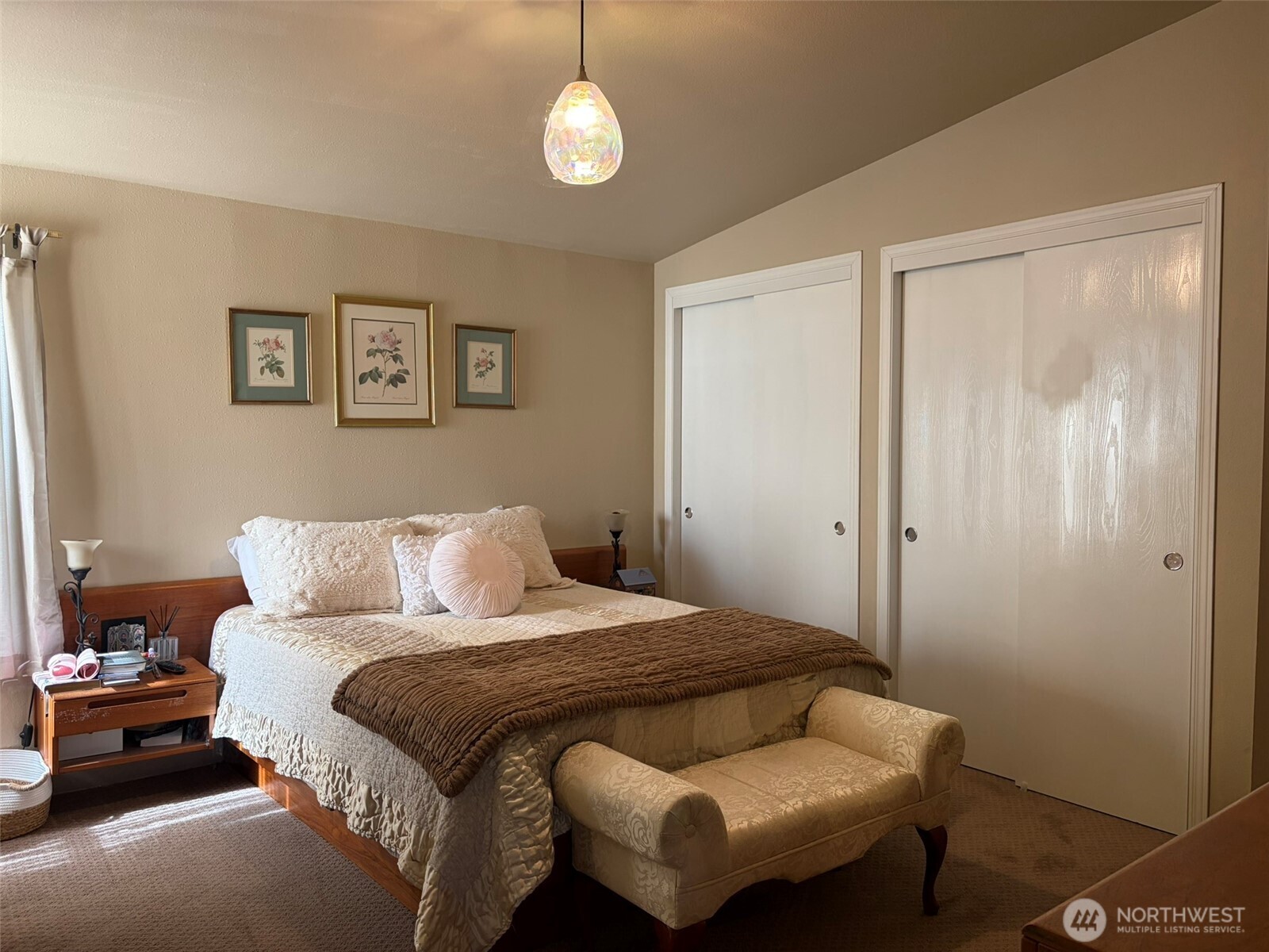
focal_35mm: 26
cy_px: 476
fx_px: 953
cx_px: 634
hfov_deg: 67.3
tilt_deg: -1.2
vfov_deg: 53.1
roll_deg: +0.5
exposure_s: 1/60
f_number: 1.6
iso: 160
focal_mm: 5.96
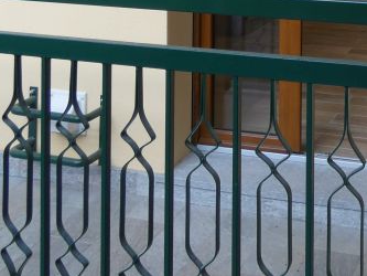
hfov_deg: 30.4
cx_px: 348
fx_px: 636
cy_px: -136
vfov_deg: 20.8
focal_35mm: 60
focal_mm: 3.6
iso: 80
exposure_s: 1/60
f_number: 2.8
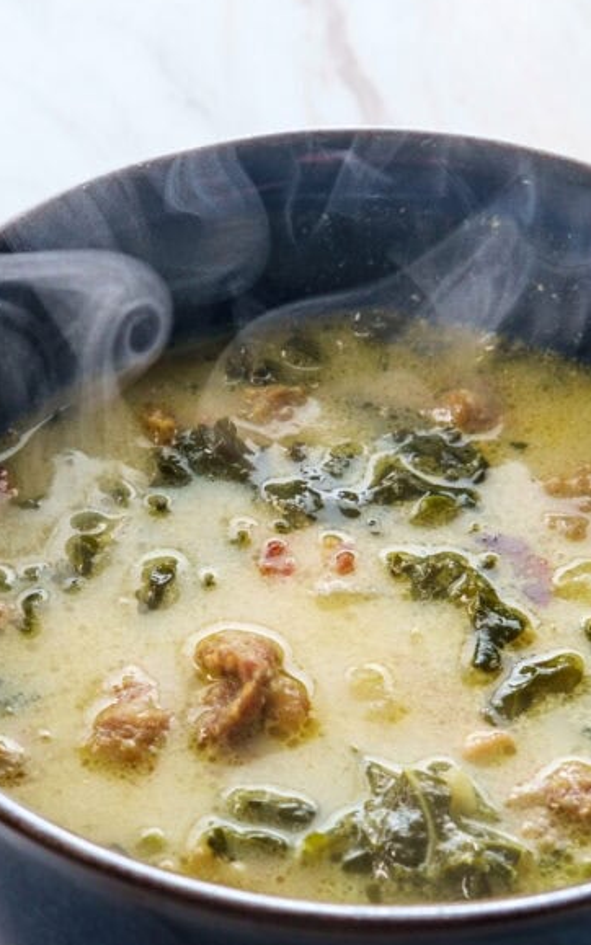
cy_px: 552
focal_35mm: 112
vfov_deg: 18.6
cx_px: 188
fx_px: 2886
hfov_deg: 11.7
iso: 200
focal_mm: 35
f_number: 8
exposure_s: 1/125
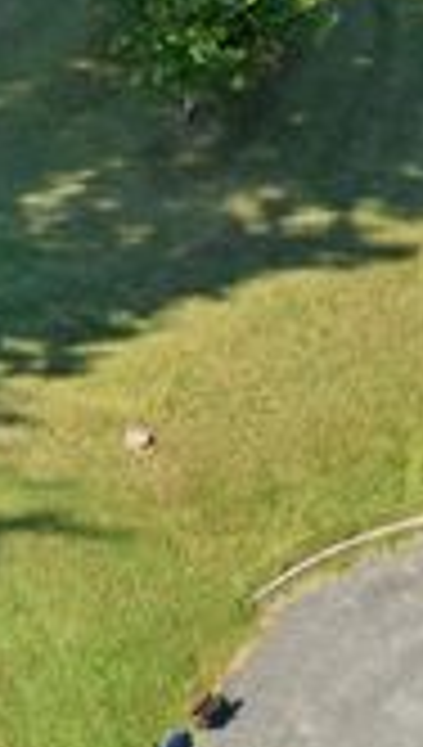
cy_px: -839
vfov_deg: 11.7
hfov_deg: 7.5
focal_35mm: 161
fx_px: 3194
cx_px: -58
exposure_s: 1/1000
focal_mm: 12.29
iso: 100
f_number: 2.8
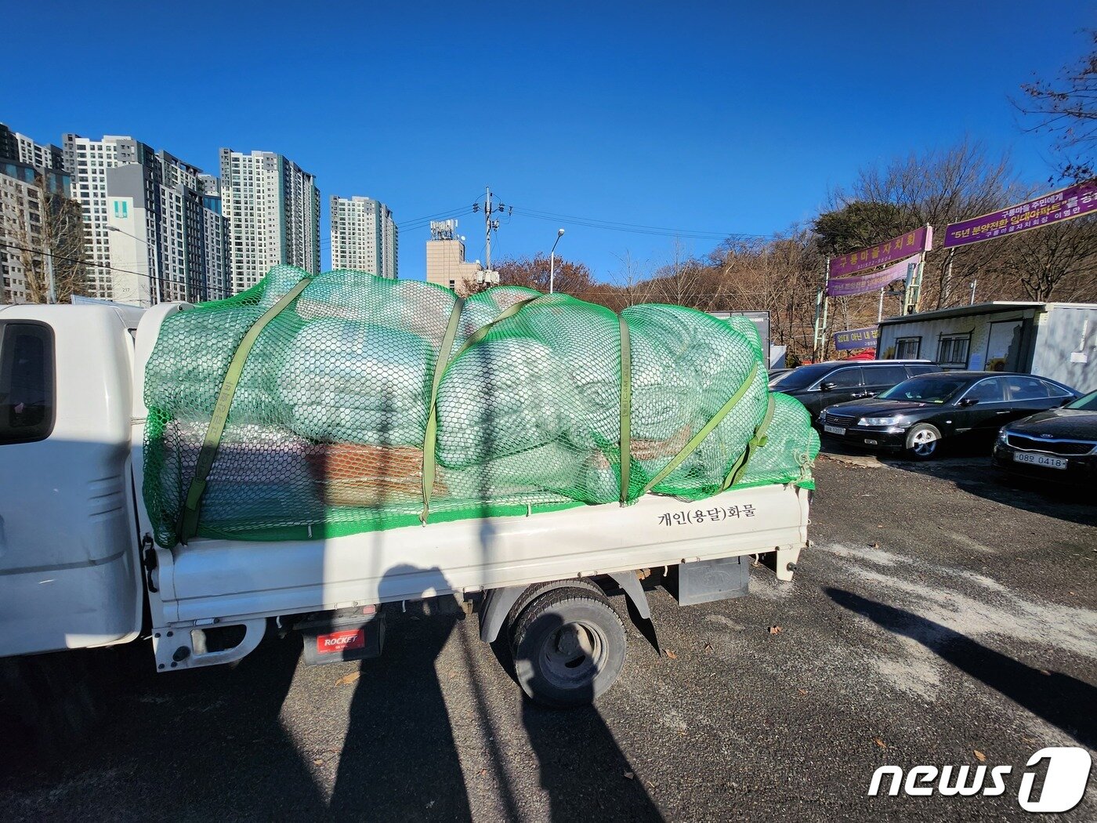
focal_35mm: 13
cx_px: 548
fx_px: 412
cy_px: 412
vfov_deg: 89.9
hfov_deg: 106.2
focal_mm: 1.7
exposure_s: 1/1593
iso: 32
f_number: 2.2
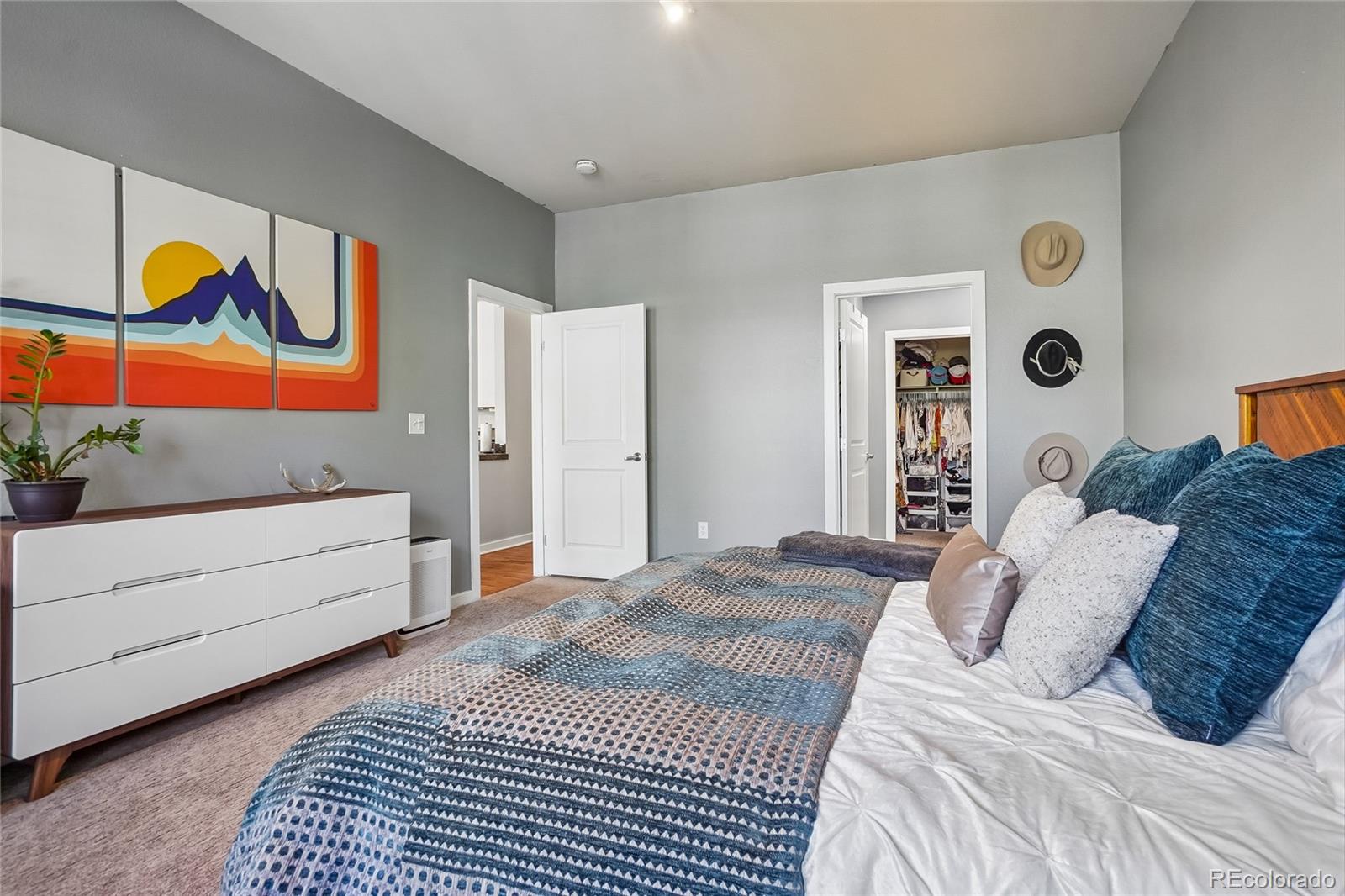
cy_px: 448
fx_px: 672
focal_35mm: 18
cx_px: 672
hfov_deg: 90.0
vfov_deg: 67.4
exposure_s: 1/8
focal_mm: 12
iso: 400
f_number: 8
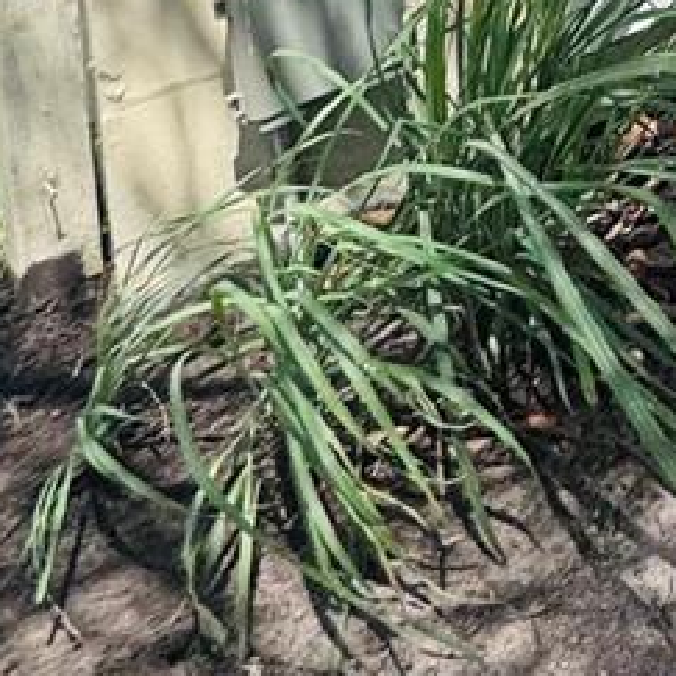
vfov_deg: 19.0
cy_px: -634
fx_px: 1348
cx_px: 1065
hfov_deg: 22.2
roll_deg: +4.6
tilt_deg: -6.1
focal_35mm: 61
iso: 50
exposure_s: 1/2770
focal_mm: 2.22
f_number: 2.2
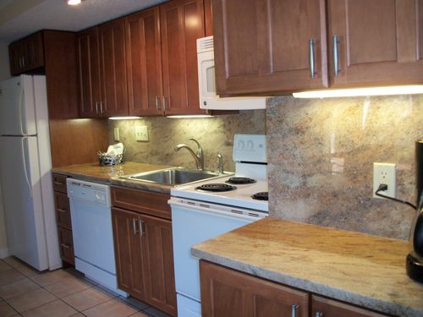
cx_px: 212
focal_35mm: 32
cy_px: 158
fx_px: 391
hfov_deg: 56.8
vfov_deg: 44.2
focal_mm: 5.7
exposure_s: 1/30
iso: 160
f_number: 2.9
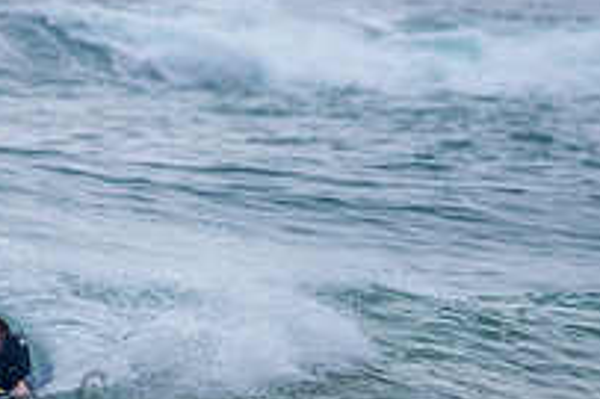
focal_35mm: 1430
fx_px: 23813
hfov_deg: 1.4
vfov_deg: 1.0
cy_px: 392
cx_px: 62
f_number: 5.6
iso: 280
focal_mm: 500
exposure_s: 1/1000
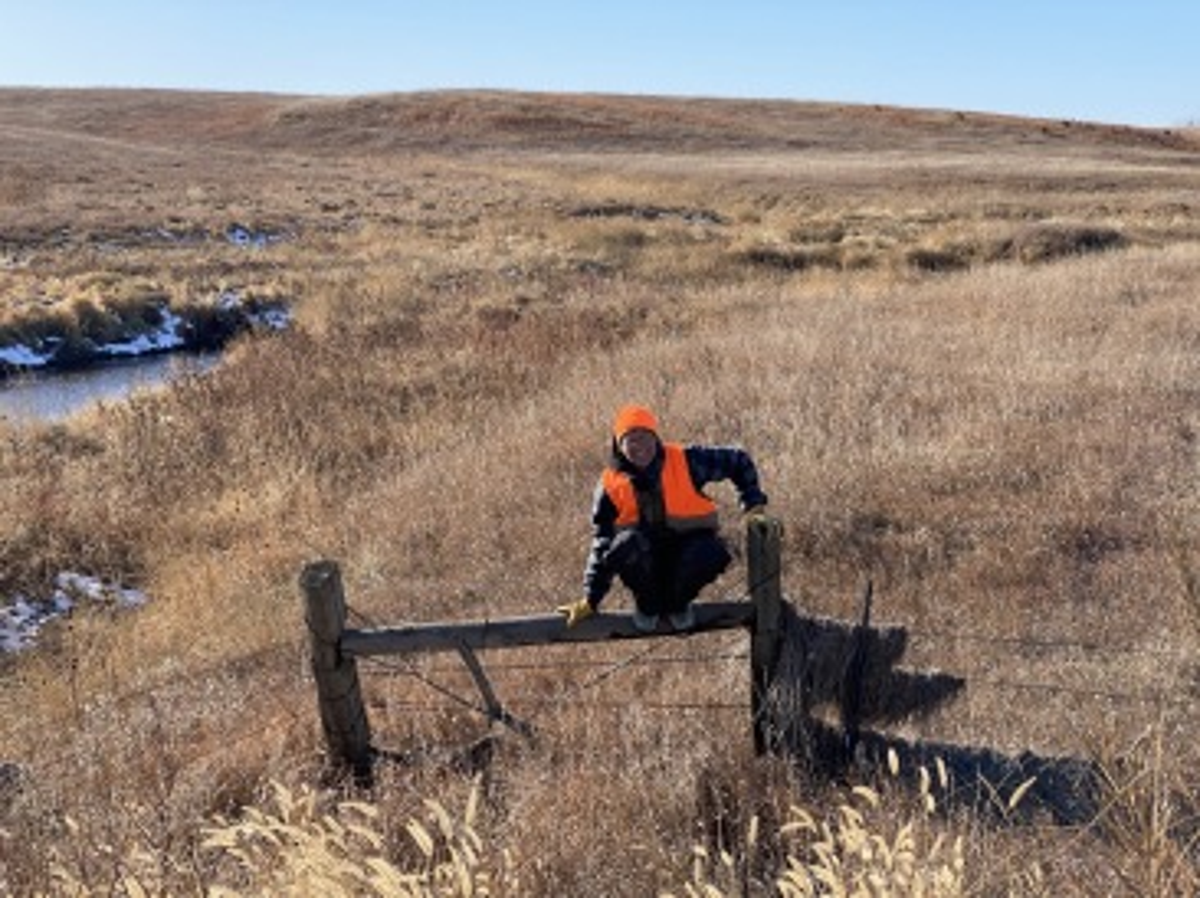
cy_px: 449
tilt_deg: -8.4
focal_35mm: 52
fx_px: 1801
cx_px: 600
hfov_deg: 36.8
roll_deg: +0.3
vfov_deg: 28.0
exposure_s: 1/1546
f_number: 2
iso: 20
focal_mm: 6
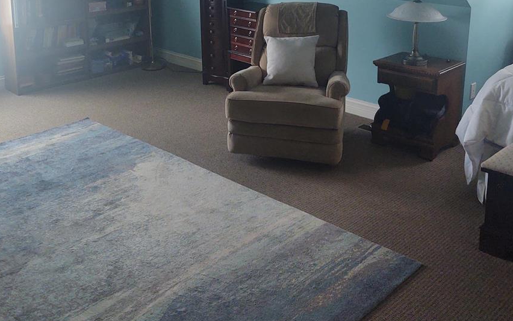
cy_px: 37
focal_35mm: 43
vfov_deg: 28.8
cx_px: 228
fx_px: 601
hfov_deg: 46.1
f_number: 1.7
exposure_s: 1/60
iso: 236
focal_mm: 4.75
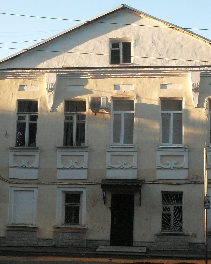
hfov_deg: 23.8
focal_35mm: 64
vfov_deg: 29.6
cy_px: 132
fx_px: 500
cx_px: 133
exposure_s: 1/180
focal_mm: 8.1
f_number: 9.1
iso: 400
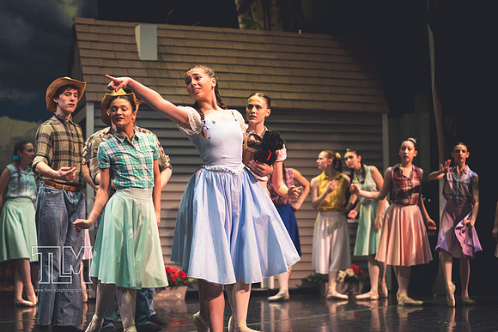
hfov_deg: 24.8
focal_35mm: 82
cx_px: 249
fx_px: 1135
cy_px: 166
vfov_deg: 16.7
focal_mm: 82
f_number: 2.8
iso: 2000
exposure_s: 1/250
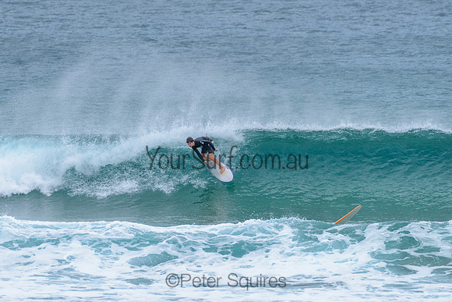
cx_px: 220
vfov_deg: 2.2
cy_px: 147
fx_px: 7700
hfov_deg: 3.4
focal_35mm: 613
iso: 450
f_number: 5.6
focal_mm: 500
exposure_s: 1/2000
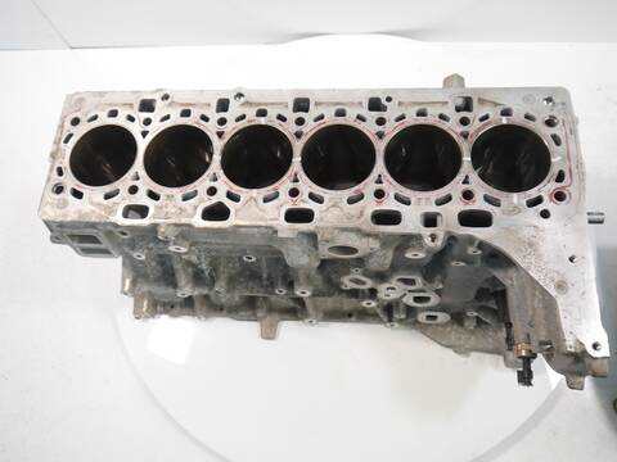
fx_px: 535
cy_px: 231
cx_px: 308
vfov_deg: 46.8
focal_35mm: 30
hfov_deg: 60.0
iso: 640
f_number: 3.5
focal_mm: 15
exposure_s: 1/60
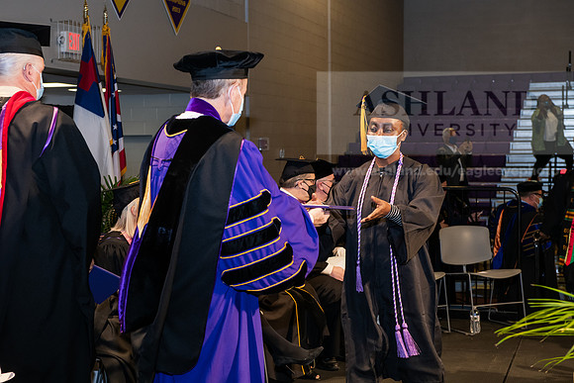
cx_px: 287
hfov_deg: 32.4
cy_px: 192
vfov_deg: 21.9
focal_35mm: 62
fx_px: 989
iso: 1600
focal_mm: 62
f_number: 6.3
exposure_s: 1/200
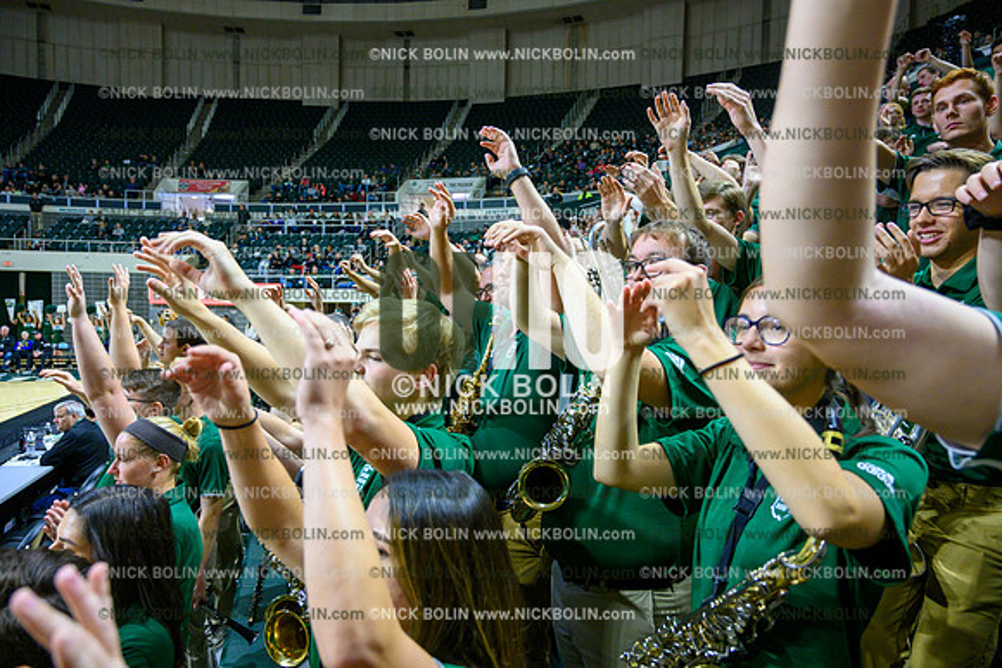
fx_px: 668
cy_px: 334
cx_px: 501
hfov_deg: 73.7
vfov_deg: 53.2
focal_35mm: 24
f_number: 4.5
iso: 3200
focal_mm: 24
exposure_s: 1/200
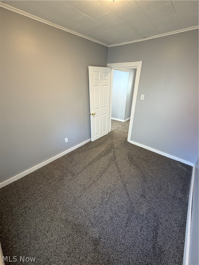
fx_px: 107
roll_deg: -0.2
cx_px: 100
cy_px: 132
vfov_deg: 102.1
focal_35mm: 14
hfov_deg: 85.7
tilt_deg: -26.5
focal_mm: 2.22
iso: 200
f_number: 2.2
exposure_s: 1/60
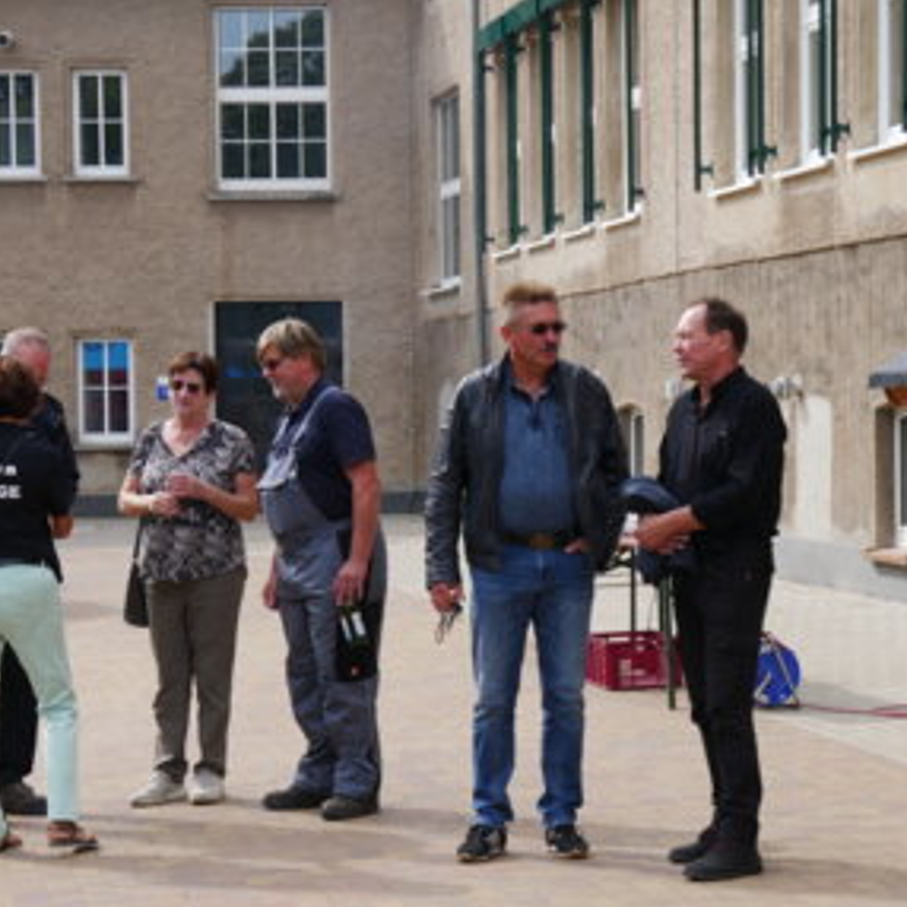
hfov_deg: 16.7
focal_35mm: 104
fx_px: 3083
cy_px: 473
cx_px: 479
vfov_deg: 16.7
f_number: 7.1
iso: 200
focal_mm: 42
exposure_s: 1/320
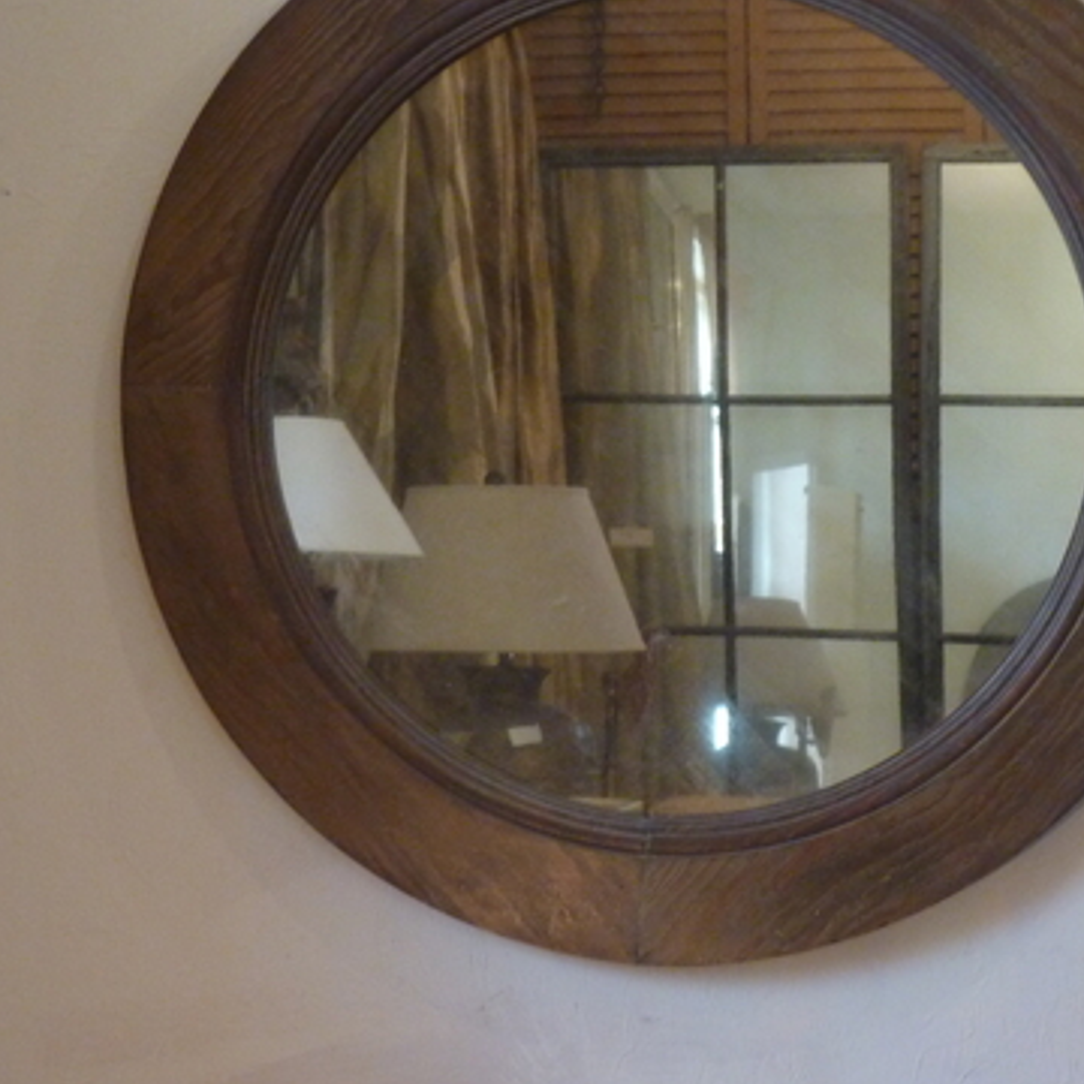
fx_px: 4074
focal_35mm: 115
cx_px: 632
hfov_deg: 15.1
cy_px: 449
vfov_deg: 15.1
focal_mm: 12.8
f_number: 4.2
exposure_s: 1/20
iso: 400
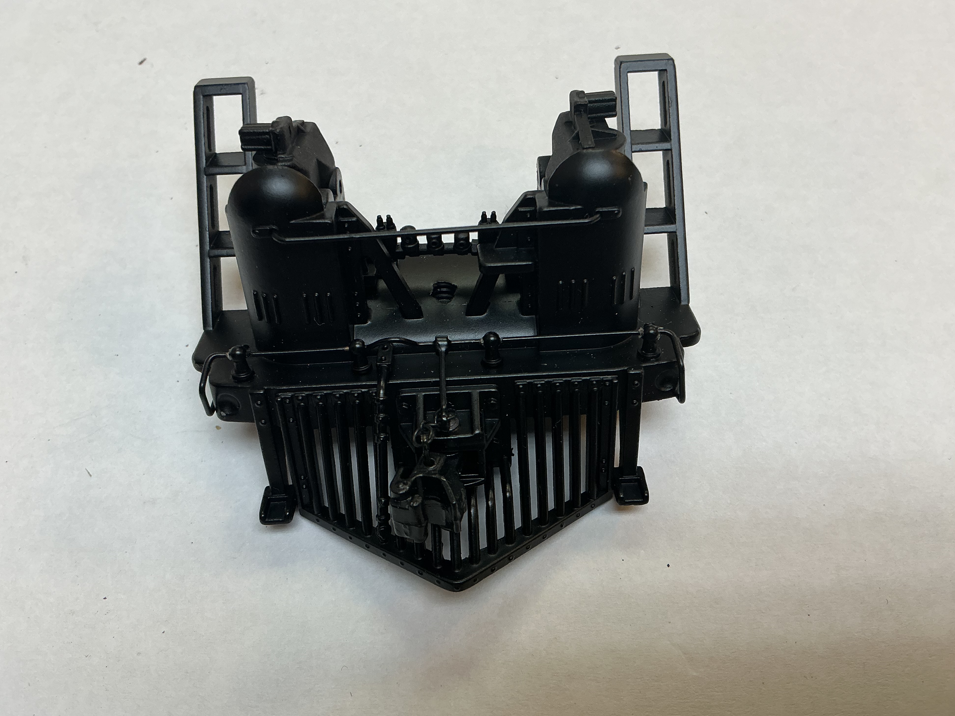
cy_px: 358
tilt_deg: -67.0
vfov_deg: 46.8
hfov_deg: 60.0
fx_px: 828
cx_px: 471
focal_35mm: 30
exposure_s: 1/120
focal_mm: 3
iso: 50
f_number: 1.8
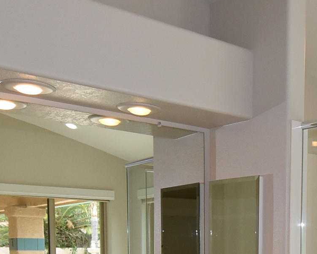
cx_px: 270
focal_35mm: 56
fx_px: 525
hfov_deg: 32.3
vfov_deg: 25.2
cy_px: 277
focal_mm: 10
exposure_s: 1/125
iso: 720
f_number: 5.6
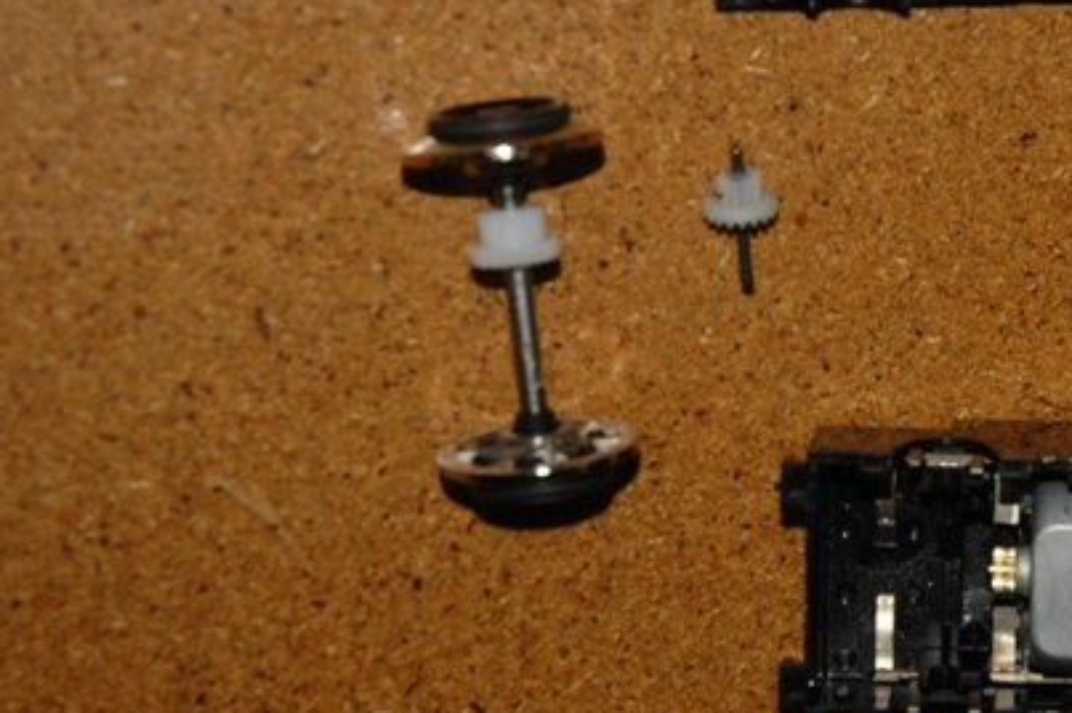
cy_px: 226
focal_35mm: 149
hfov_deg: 13.6
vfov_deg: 9.2
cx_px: 1043
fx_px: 4433
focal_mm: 50
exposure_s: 1/60
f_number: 4.5
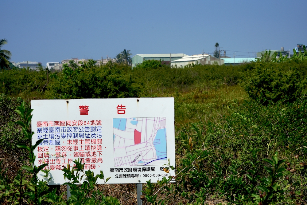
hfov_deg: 28.8
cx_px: 154
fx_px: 597
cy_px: 102
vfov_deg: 19.5
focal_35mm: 70
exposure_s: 1/640
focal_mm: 70
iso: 100
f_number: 11
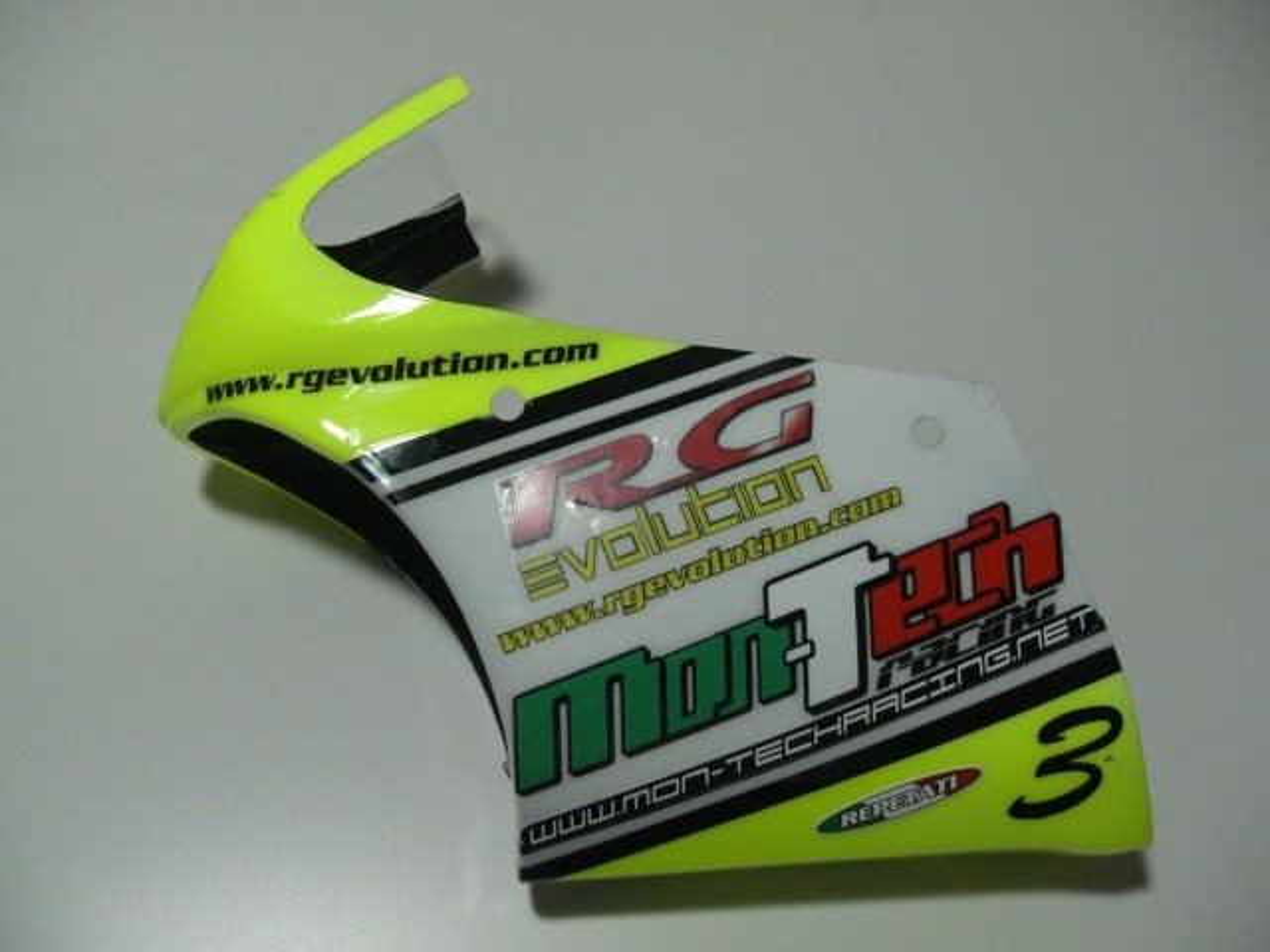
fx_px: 1394
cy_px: 476
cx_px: 635
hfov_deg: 49.0
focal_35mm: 38
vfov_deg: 37.7
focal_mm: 6.3
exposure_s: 1/80
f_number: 3.1
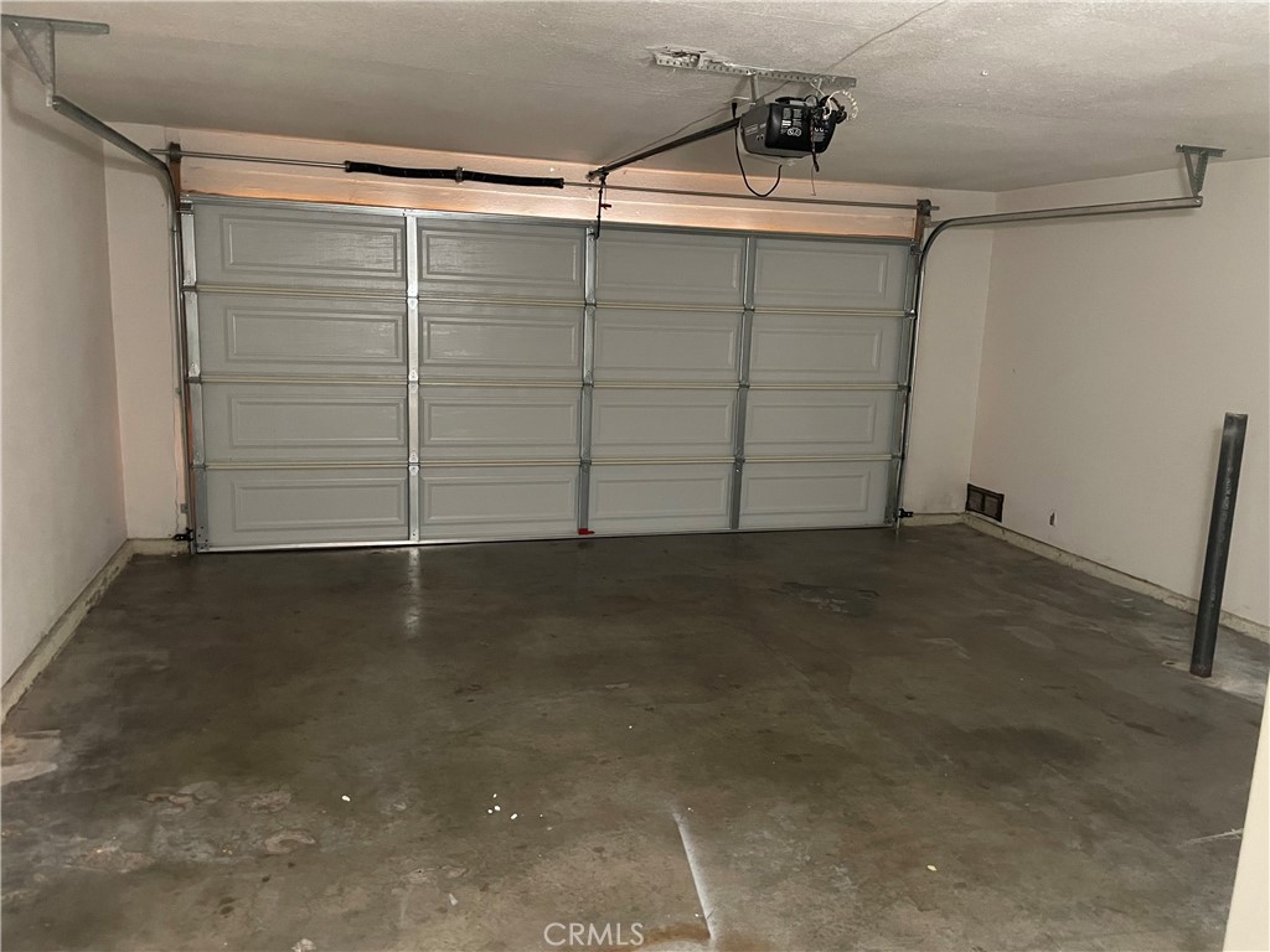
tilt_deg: -9.7
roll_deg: -2.1
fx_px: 954
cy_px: 476
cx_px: 635
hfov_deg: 67.3
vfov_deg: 53.1
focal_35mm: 26
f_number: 1.6
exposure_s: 1/30
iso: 800
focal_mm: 4.2
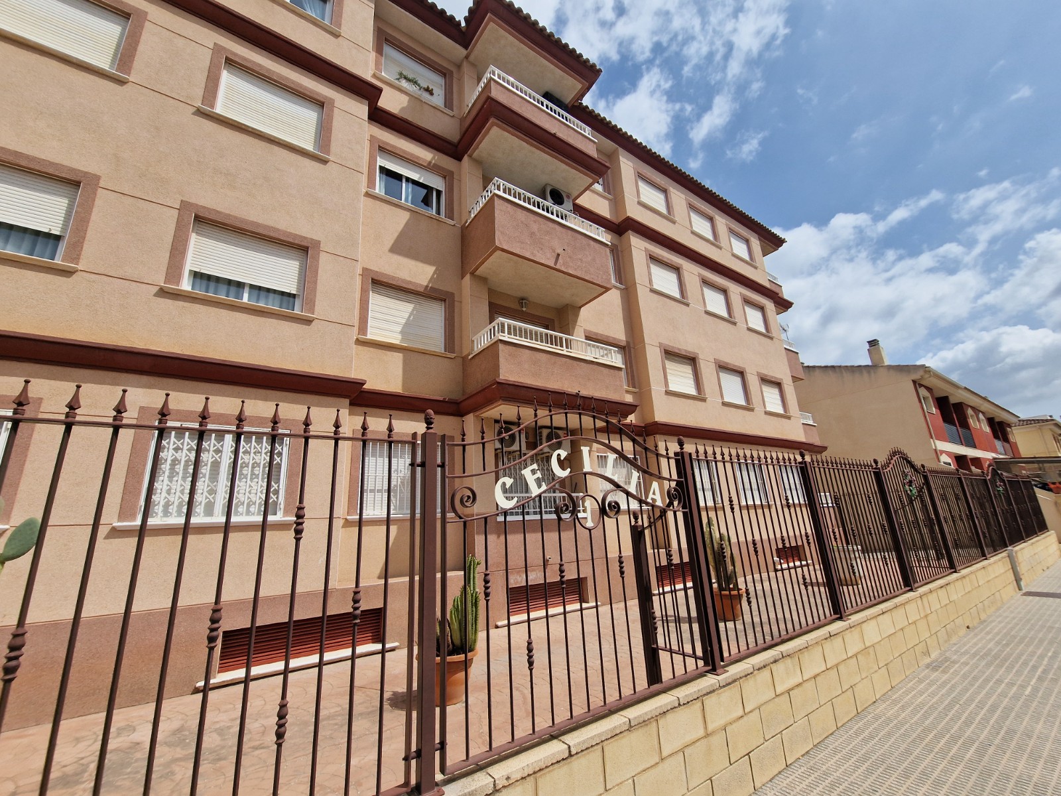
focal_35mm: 13
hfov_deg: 106.2
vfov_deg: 89.9
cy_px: 398
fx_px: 398
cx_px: 530
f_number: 2.2
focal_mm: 2.2
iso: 50
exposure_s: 1/4992
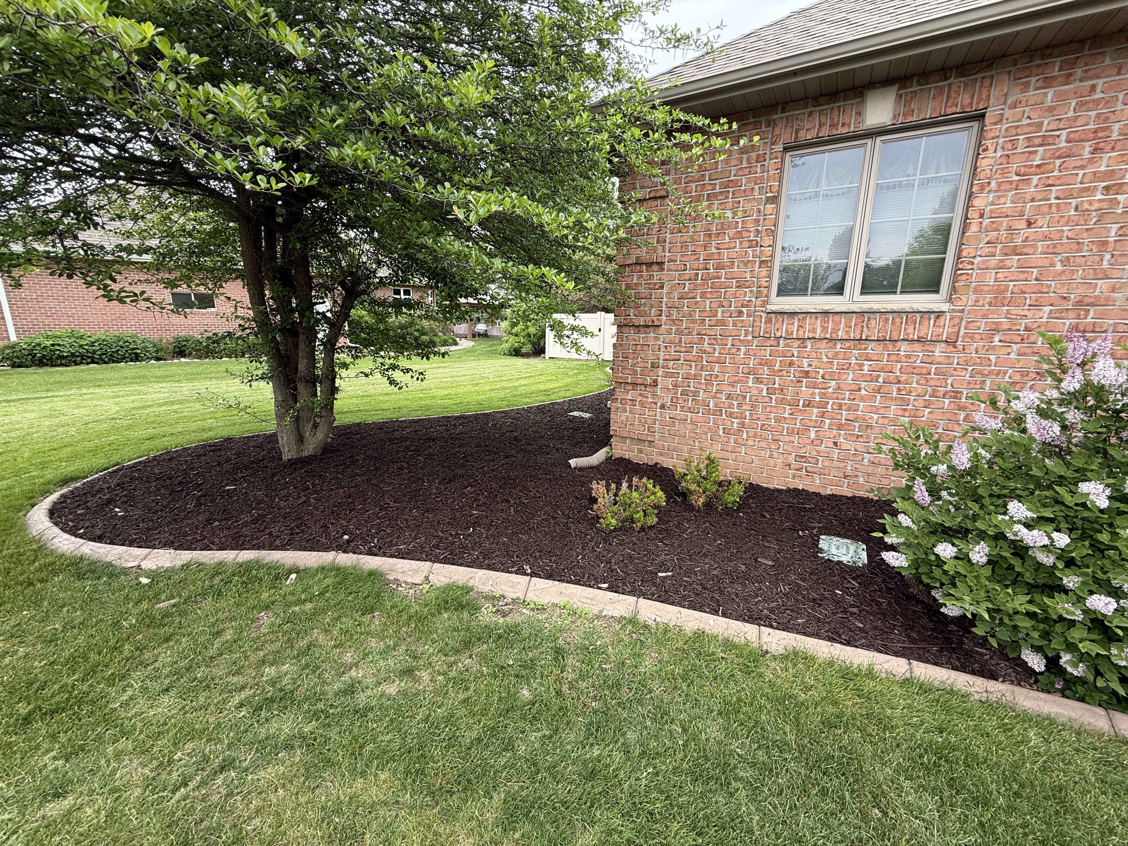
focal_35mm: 14
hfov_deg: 102.1
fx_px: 456
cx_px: 564
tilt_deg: -12.4
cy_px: 423
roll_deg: -0.9
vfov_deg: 85.7
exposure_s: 1/212
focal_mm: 2.22
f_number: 2.2
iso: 50
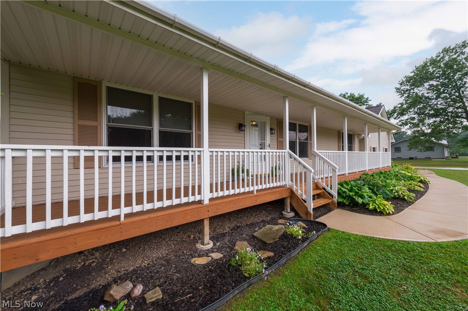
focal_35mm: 14
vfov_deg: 81.1
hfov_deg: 104.3
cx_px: 234
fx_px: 182
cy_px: 156
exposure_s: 1/200
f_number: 8
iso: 200
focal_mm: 14
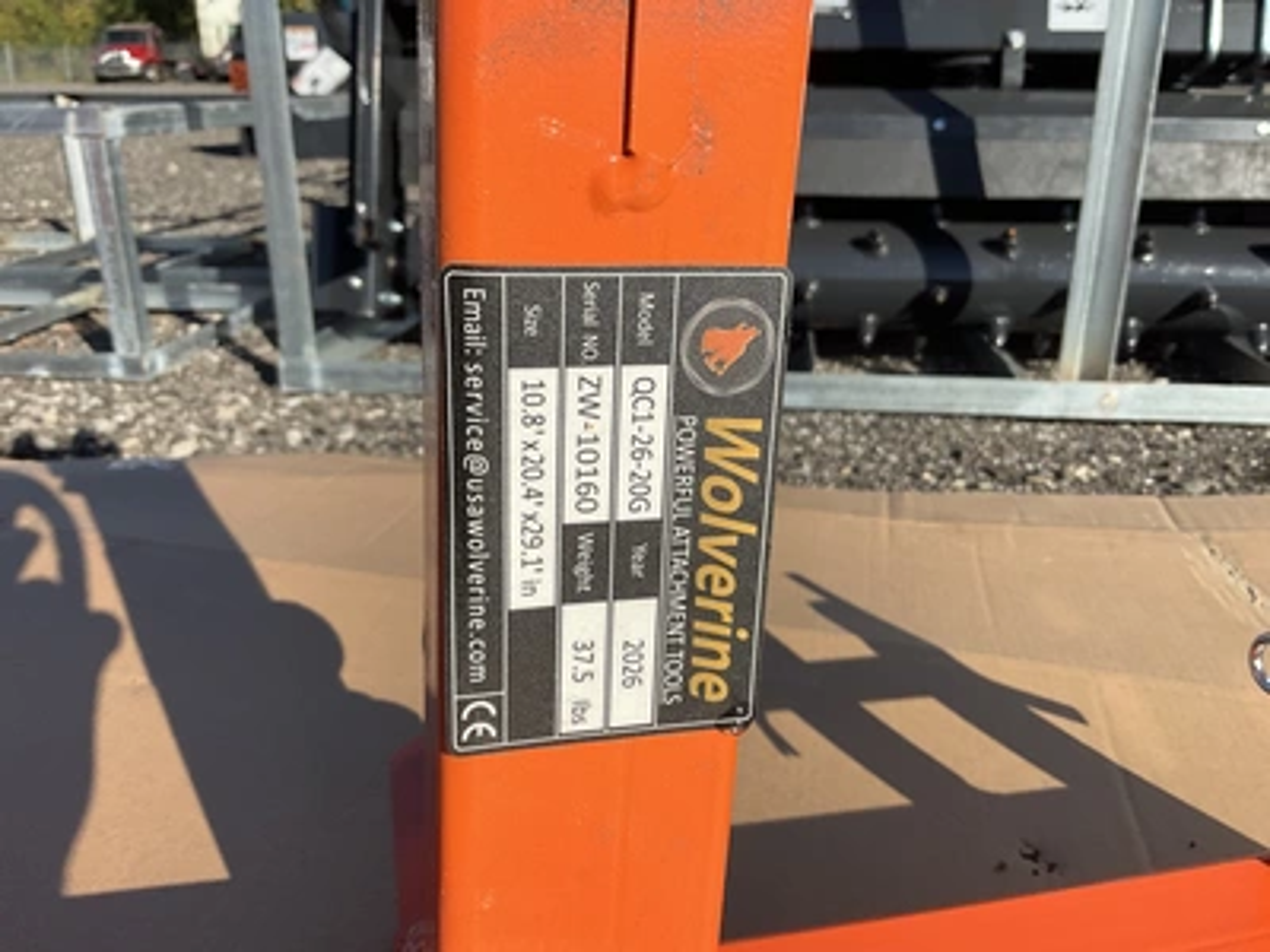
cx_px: 635
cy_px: 476
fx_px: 1064
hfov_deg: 61.7
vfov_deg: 48.2
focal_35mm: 29
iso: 25
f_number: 1.8
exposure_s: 1/2141
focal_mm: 3
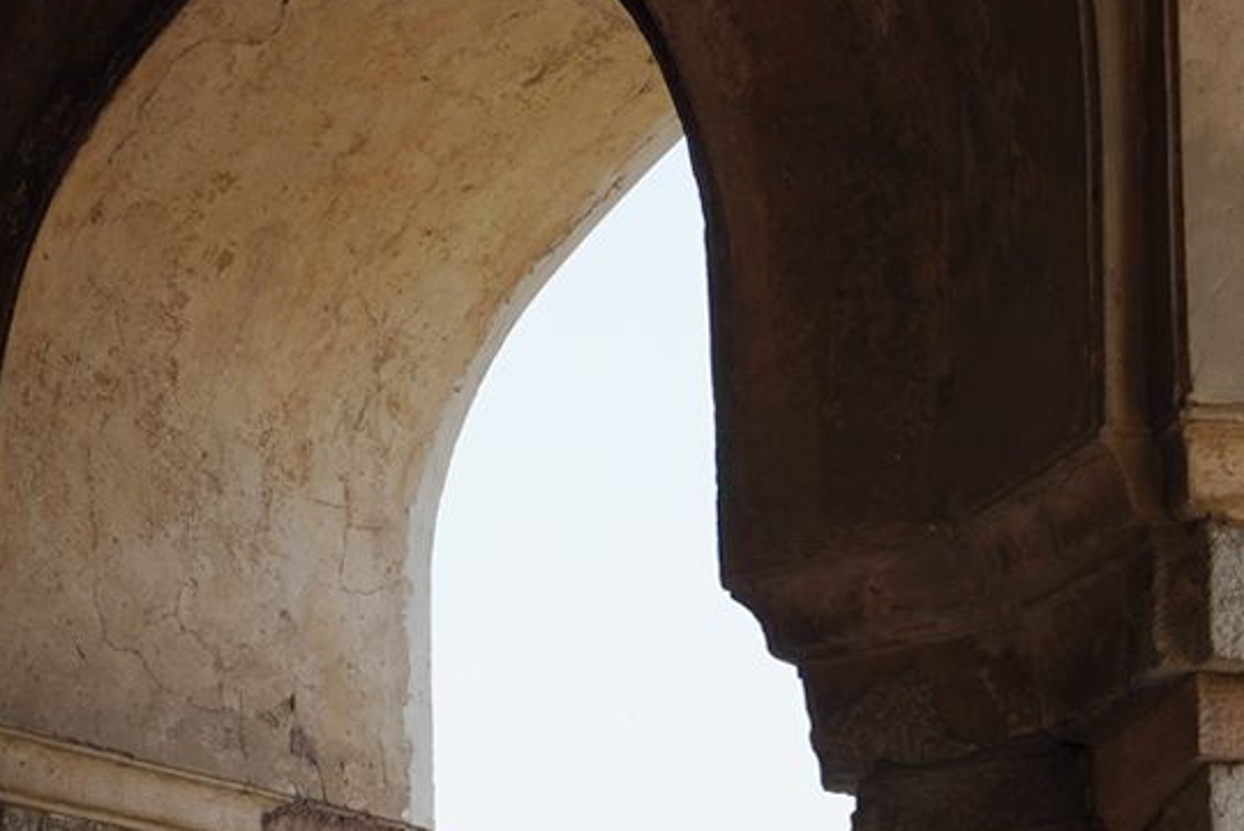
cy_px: 1286
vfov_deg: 14.3
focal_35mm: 89
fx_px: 3077
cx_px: 623
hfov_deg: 22.9
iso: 100
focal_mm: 24
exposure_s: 1/100
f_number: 8
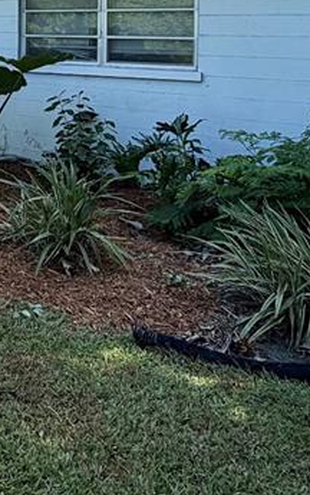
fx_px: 594
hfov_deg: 23.4
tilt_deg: -1.4
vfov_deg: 41.2
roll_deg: +0.0
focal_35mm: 44
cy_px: 37
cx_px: -156
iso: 50
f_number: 2.2
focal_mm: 2.22
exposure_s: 1/502
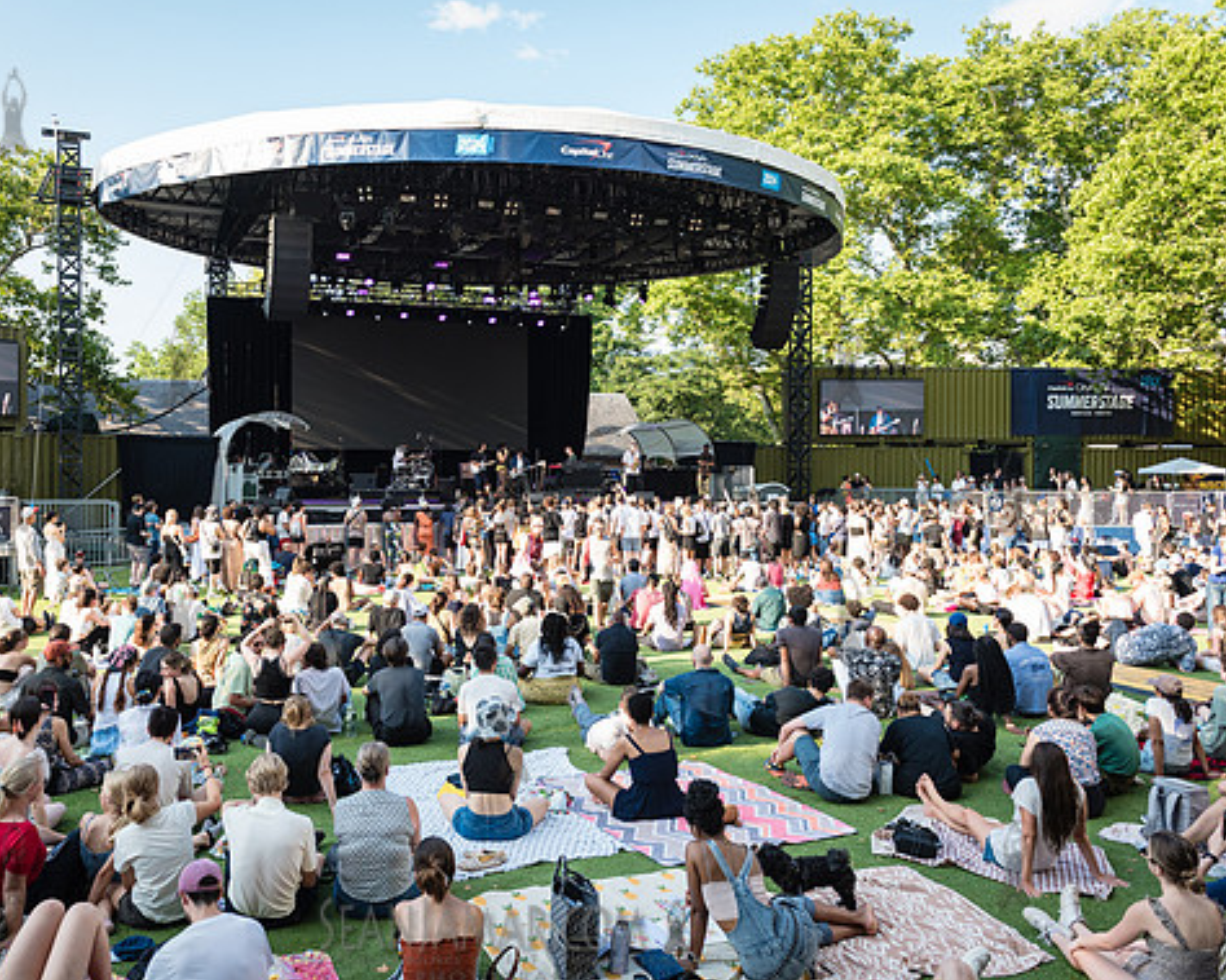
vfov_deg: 47.1
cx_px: 512
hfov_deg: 56.9
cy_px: 487
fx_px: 1125
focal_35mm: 31
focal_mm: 27
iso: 400
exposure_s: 1/400
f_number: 4.5
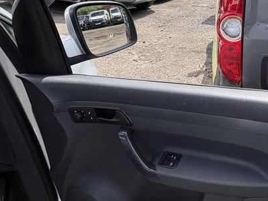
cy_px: 63
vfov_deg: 44.5
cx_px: 235
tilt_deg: -15.3
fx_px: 240
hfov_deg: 52.3
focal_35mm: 31
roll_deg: -1.3
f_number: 2.2
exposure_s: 1/646
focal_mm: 2.22
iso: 40
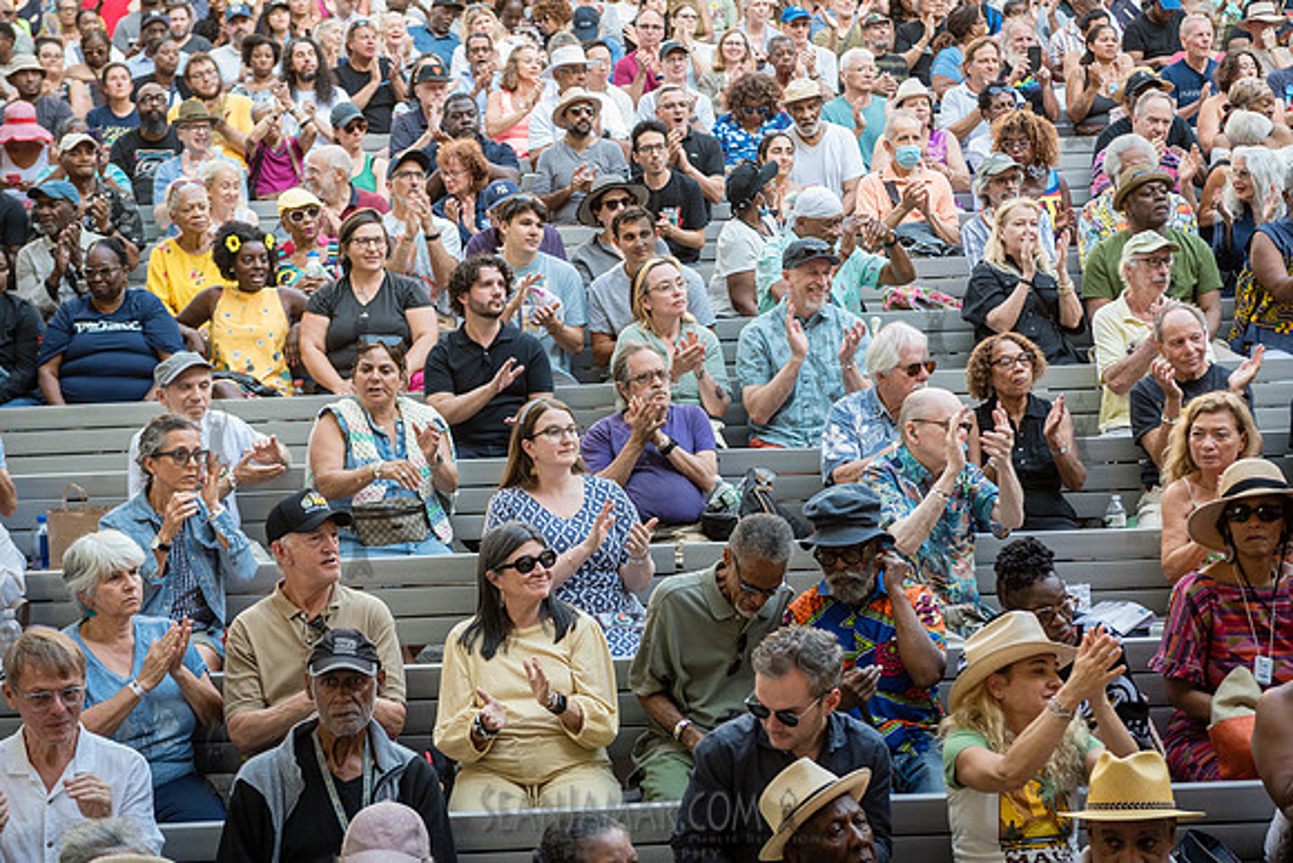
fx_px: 2515
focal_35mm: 70
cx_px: 646
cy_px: 432
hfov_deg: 28.8
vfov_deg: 19.5
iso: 1000
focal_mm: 70
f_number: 4
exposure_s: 1/250
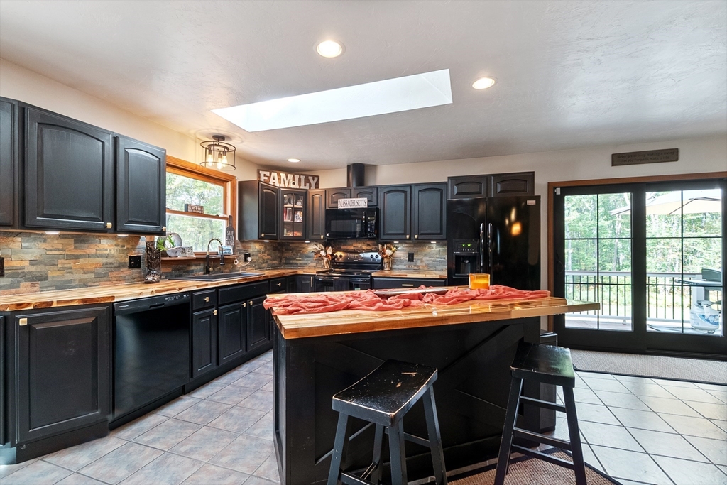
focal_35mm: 15
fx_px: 303
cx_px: 364
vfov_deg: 77.3
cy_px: 242
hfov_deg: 100.4
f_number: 8
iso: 800
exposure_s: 1/80
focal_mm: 10
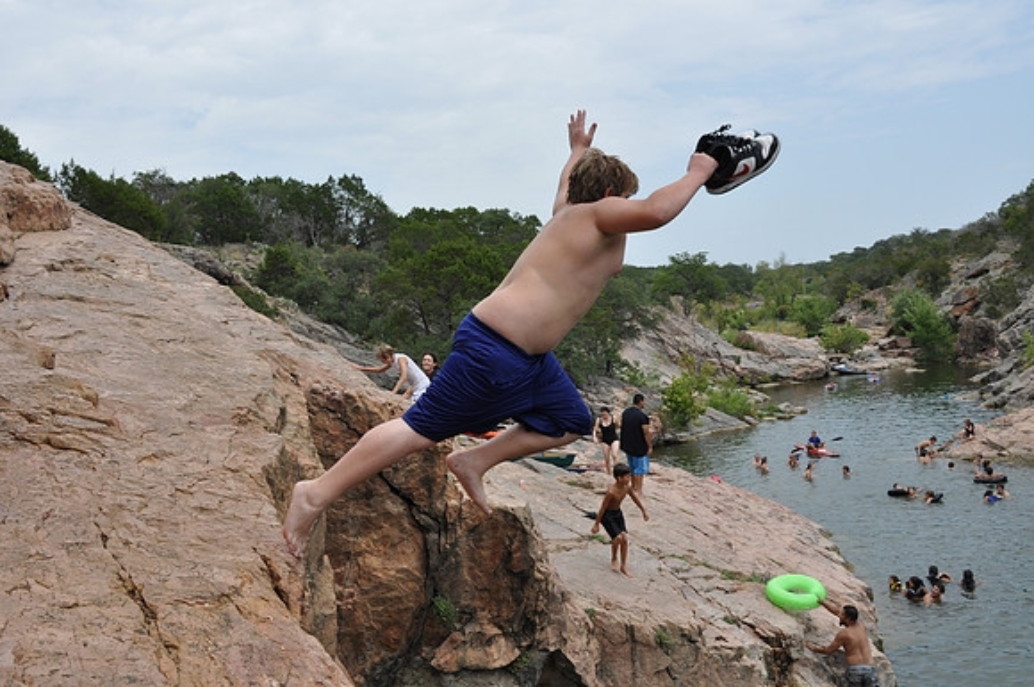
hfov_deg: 53.2
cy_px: 344
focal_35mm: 36
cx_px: 517
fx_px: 1033
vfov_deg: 36.8
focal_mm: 24
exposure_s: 1/500
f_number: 8
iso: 200
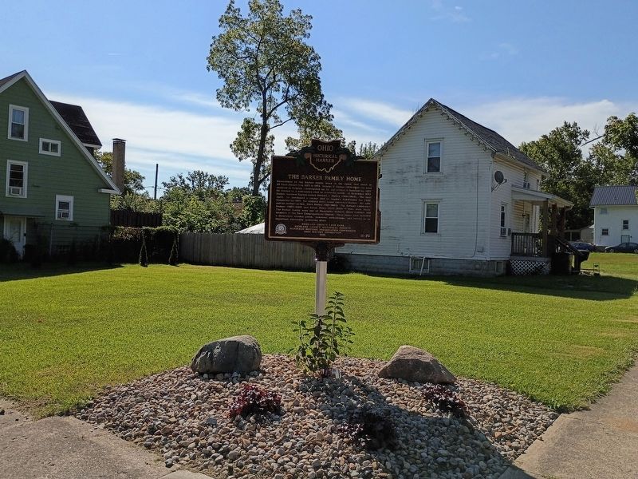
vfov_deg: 48.2
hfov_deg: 61.7
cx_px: 319
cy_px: 240
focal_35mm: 29
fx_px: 534
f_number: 1.8
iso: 103
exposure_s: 1/2137
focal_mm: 4.27
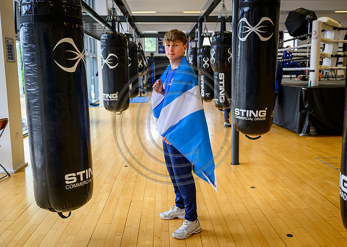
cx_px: 182
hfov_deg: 53.1
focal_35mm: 35
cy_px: 121
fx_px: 347
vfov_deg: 39.1
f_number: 2.8
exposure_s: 1/400
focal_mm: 32.5
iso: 640
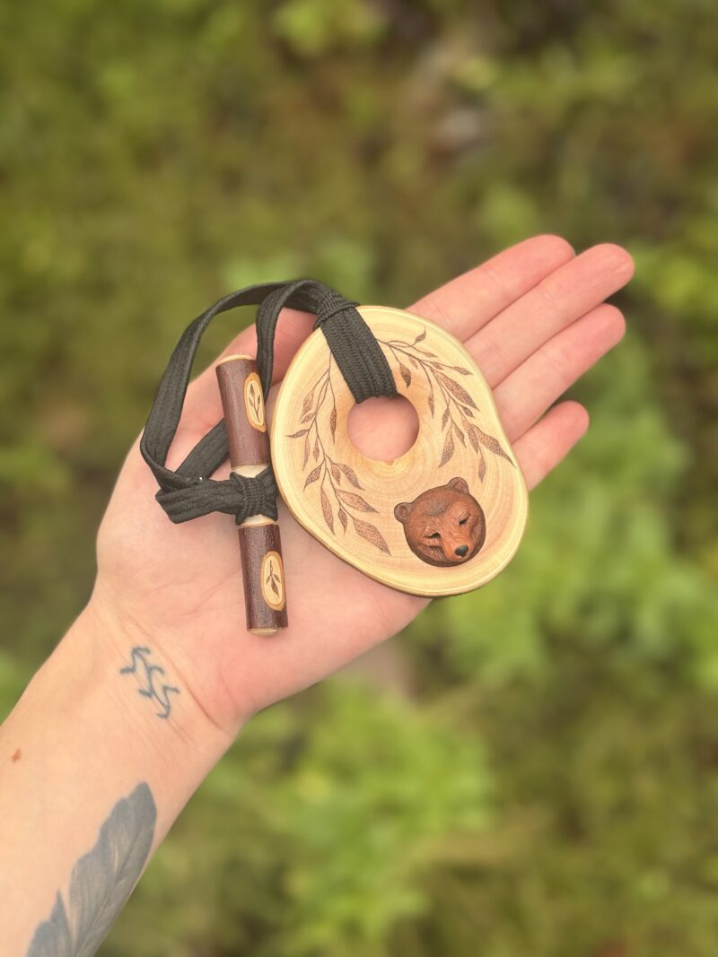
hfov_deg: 30.3
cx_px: 359
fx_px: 1328
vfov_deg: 39.7
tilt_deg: -60.2
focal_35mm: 48
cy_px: 478
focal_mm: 6.76
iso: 64
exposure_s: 1/606
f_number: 1.78
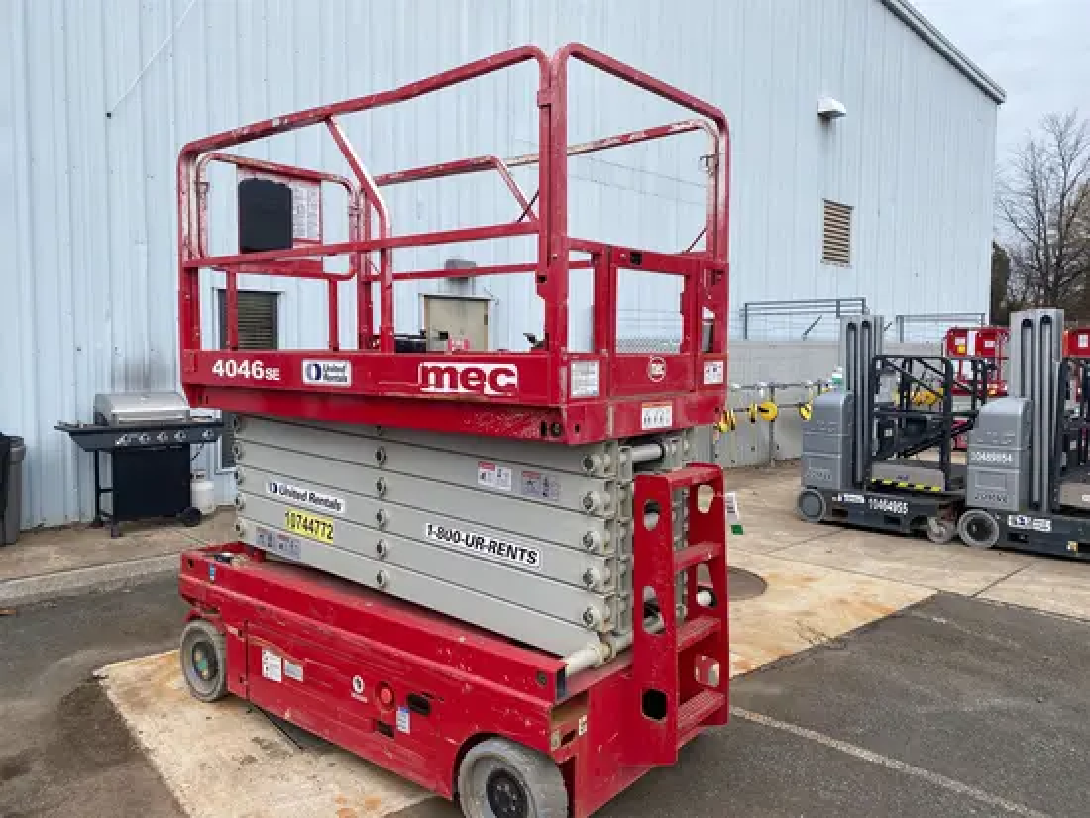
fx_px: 819
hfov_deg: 67.3
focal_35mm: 26
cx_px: 545
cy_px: 409
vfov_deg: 53.1
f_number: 1.8
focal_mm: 4.25
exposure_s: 1/1124
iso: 32
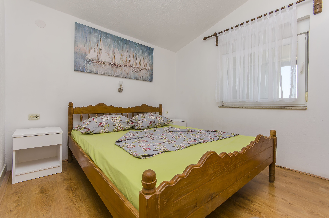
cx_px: 164
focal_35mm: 15
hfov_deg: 100.5
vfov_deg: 77.1
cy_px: 109
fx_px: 137
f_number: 8
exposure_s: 1/80
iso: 100
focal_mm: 10
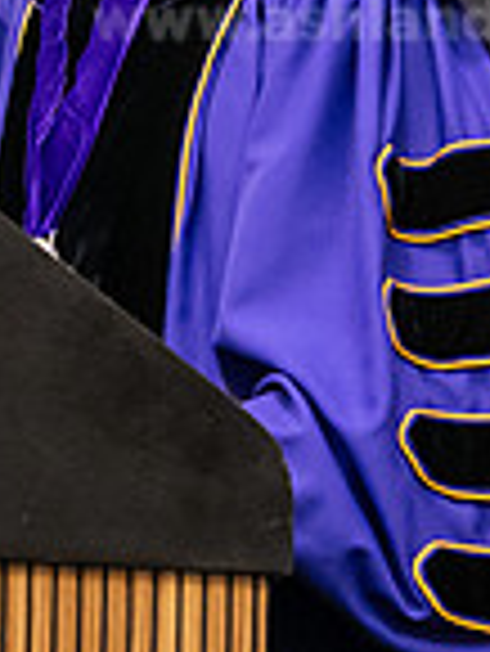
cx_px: -112
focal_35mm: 597
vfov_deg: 3.3
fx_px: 11251
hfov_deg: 2.5
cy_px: 115
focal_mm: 155
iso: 3200
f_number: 3.2
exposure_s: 1/200
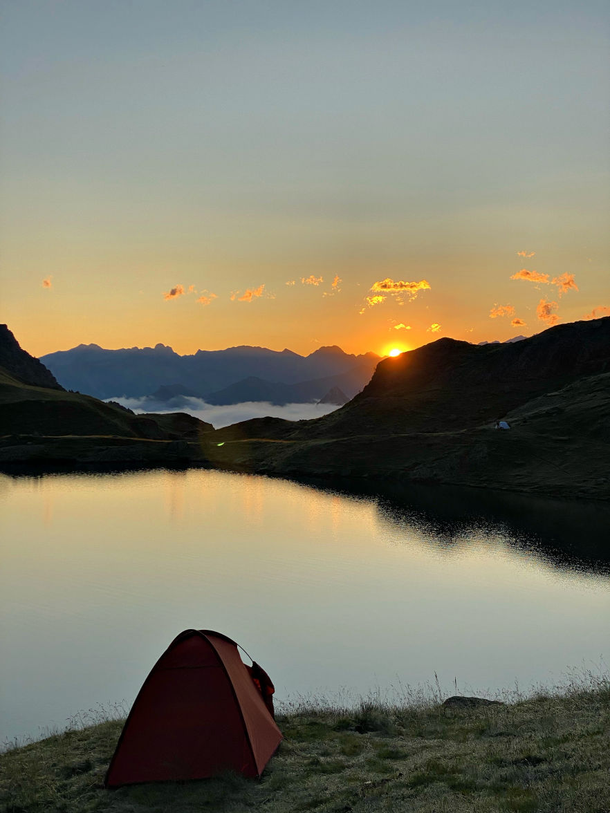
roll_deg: -0.4
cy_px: 406
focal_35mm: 52
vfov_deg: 36.8
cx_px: 305
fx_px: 1222
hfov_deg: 28.0
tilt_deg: +0.8
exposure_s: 1/1020
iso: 20
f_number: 2
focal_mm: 6
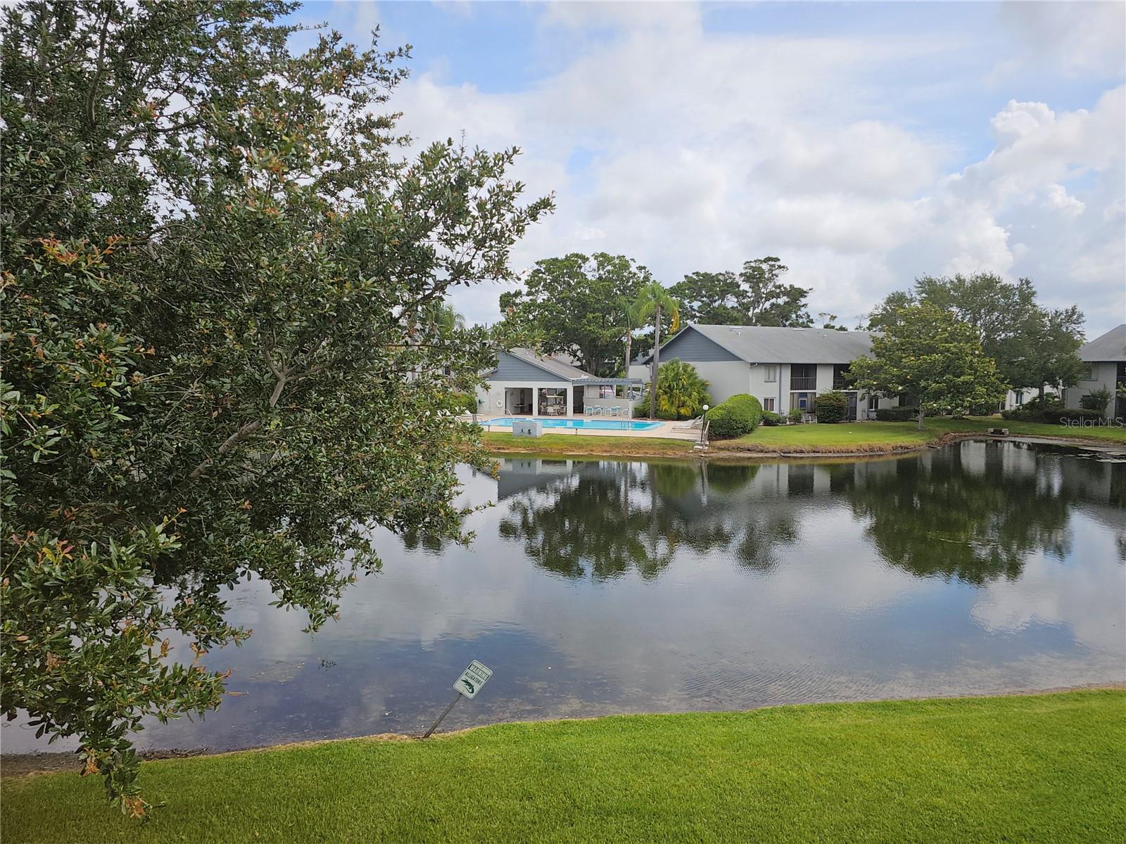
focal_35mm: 23
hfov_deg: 73.9
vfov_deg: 58.9
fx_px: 748
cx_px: 563
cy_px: 422
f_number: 1.7
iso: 10
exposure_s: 1/507
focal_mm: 6.3
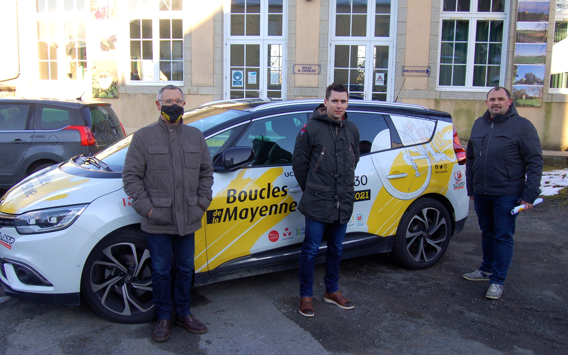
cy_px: 183
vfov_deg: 35.8
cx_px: 283
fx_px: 550
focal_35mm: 36
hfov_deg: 54.6
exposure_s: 1/160
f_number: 6.3
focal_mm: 23
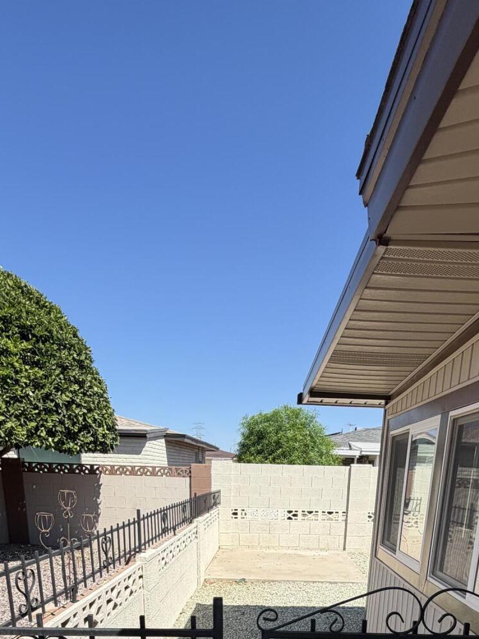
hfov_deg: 49.7
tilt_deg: -17.9
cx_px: 266
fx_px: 517
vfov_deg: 51.6
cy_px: 631
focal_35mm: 28
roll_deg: -2.3
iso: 25
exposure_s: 1/770
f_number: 2.2
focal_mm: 2.22
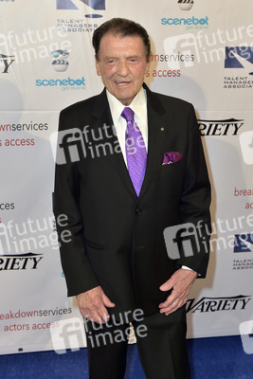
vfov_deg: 48.4
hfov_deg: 33.4
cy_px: 190
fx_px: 421
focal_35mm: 40
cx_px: 126
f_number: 4.5
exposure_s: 1/320
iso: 400
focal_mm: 40
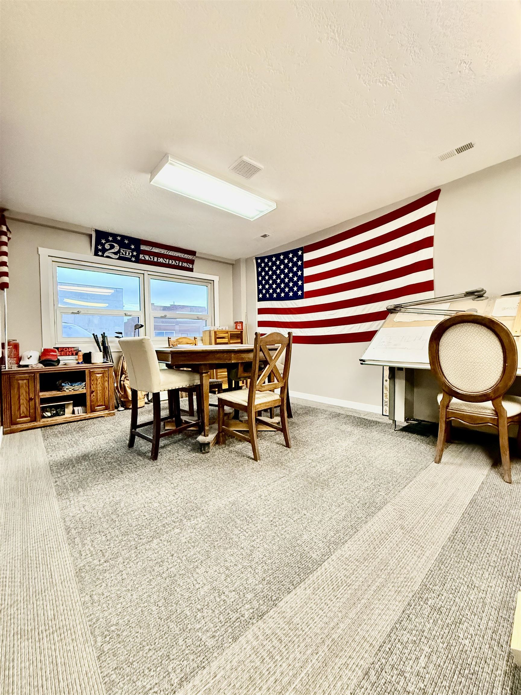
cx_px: 260
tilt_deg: -1.1
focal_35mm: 14
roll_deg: +1.1
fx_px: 281
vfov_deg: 102.1
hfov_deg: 85.7
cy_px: 348
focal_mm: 2.22
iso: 640
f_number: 2.2
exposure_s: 1/60
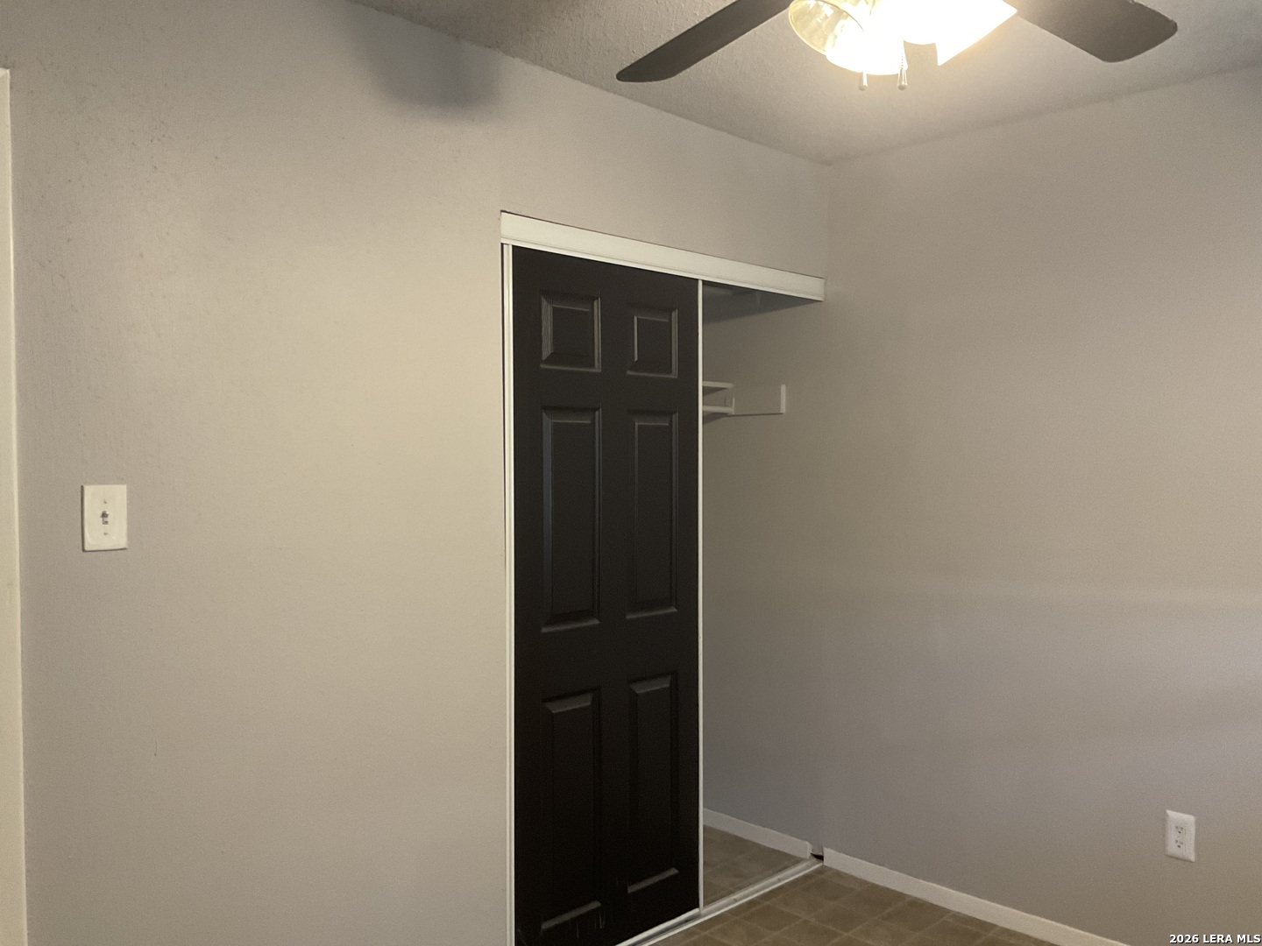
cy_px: 473
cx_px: 631
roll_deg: +1.6
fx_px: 1057
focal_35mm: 29
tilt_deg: +1.3
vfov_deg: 48.2
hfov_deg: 61.7
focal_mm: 3
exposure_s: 1/60
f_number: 1.8
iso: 160
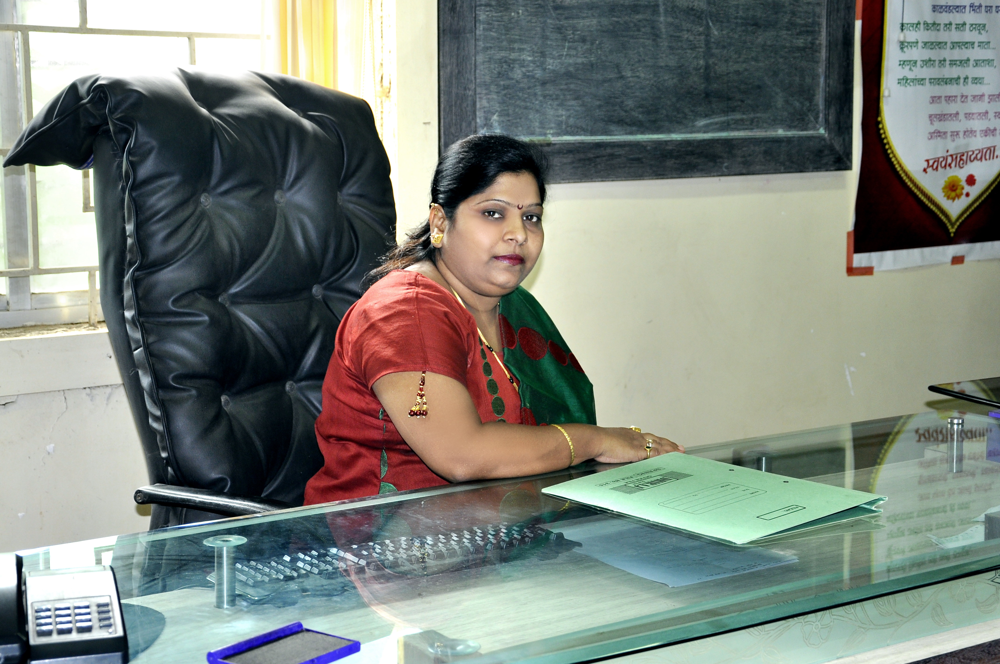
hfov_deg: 38.9
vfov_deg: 26.4
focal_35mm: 51
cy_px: 332
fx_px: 1415
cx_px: 500
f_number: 4.2
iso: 320
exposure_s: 1/60
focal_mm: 34
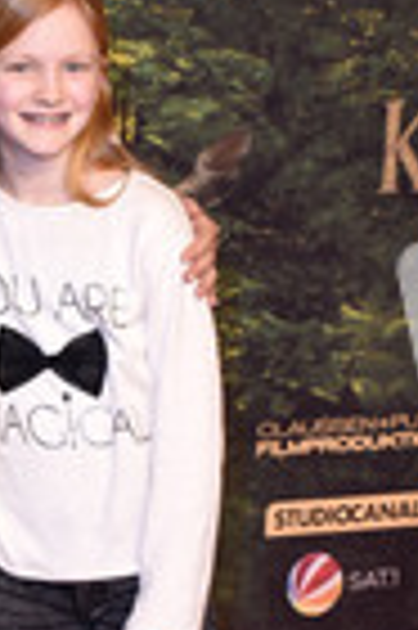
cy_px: 513
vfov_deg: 14.9
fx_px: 2392
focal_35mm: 137
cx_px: -139
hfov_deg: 9.8
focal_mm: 32
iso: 400
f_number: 6.3
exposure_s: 1/60
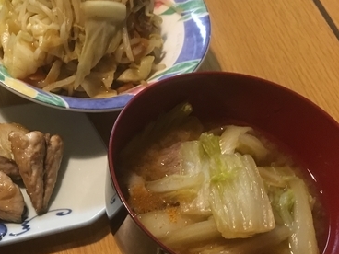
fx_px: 617
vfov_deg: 23.0
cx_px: -29
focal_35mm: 63
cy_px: 197
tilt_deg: -57.7
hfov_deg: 28.1
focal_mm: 4.15
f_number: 2.2
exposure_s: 1/10
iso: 80
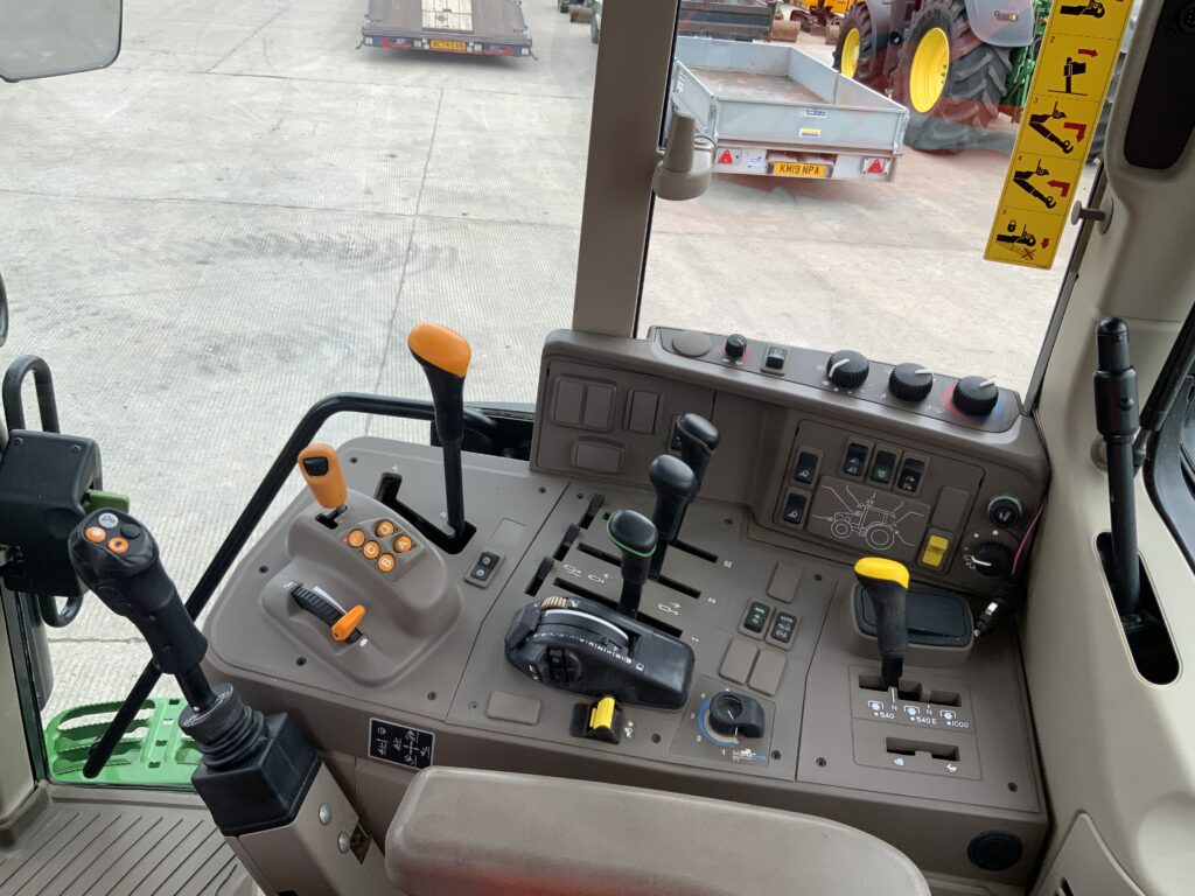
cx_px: 598
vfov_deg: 48.2
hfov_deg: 61.7
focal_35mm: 29
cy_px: 448
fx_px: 1001
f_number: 1.8
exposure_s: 1/346
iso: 16
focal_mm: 3
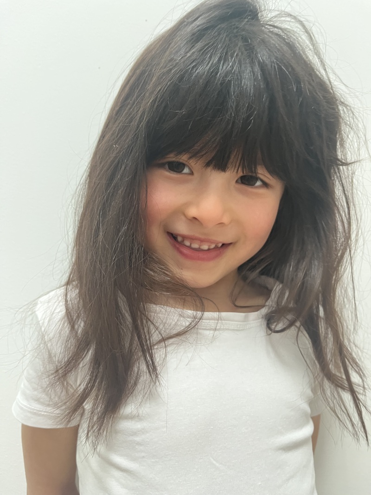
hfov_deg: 53.1
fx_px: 372
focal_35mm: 26
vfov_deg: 67.3
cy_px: 248
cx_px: 186
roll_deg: +2.1
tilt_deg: -1.0
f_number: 1.6
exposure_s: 1/60
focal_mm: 5.1
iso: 320
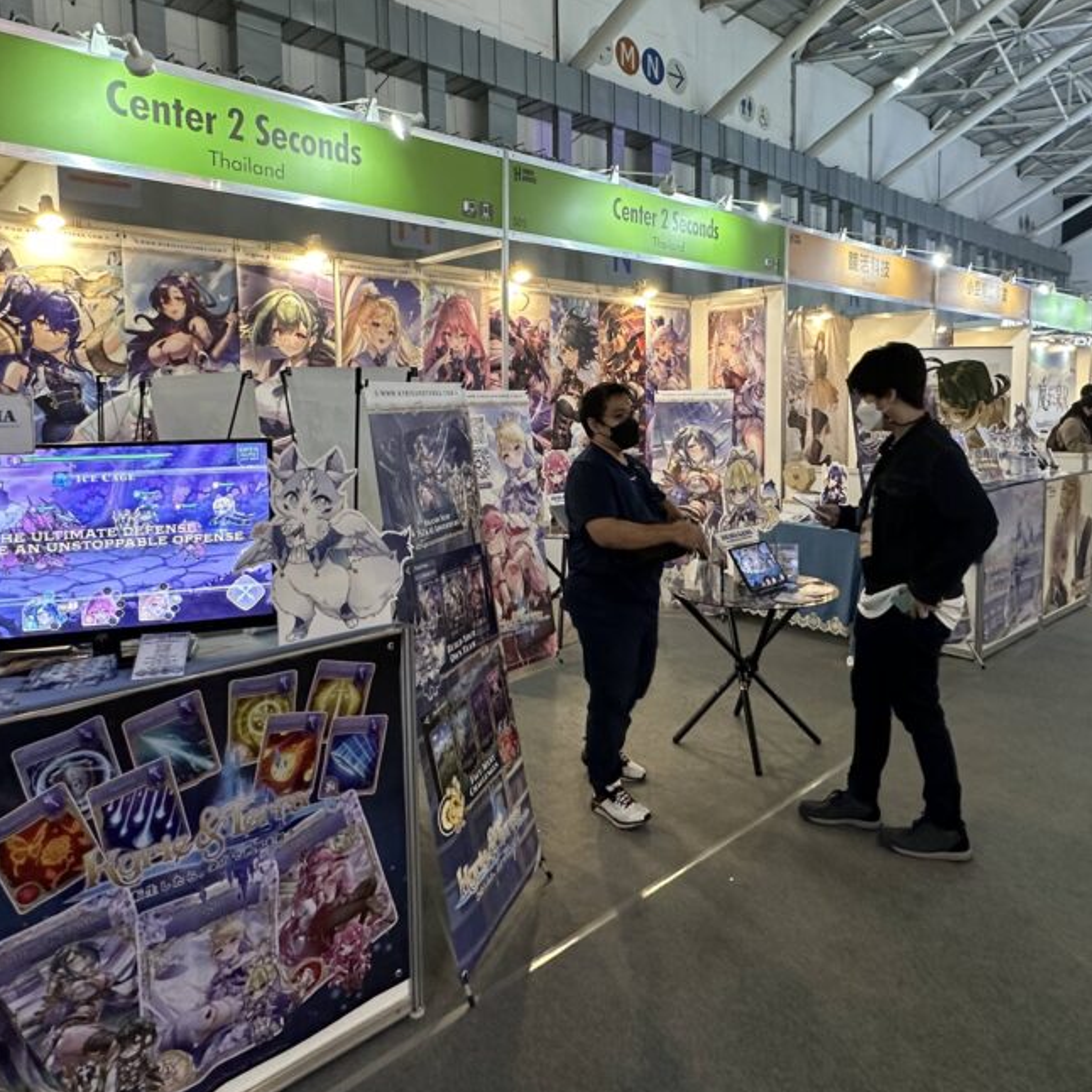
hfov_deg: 67.2
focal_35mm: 23
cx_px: 565
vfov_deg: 66.8
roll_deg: +1.0
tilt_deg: -4.8
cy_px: 458
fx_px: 821
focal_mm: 2.22
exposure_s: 1/60
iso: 320
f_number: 2.2
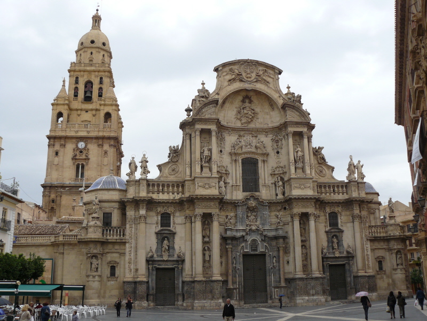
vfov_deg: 39.7
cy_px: 160
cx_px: 214
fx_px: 444
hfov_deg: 51.4
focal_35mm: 36
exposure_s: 1/250
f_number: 4
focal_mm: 6
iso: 100
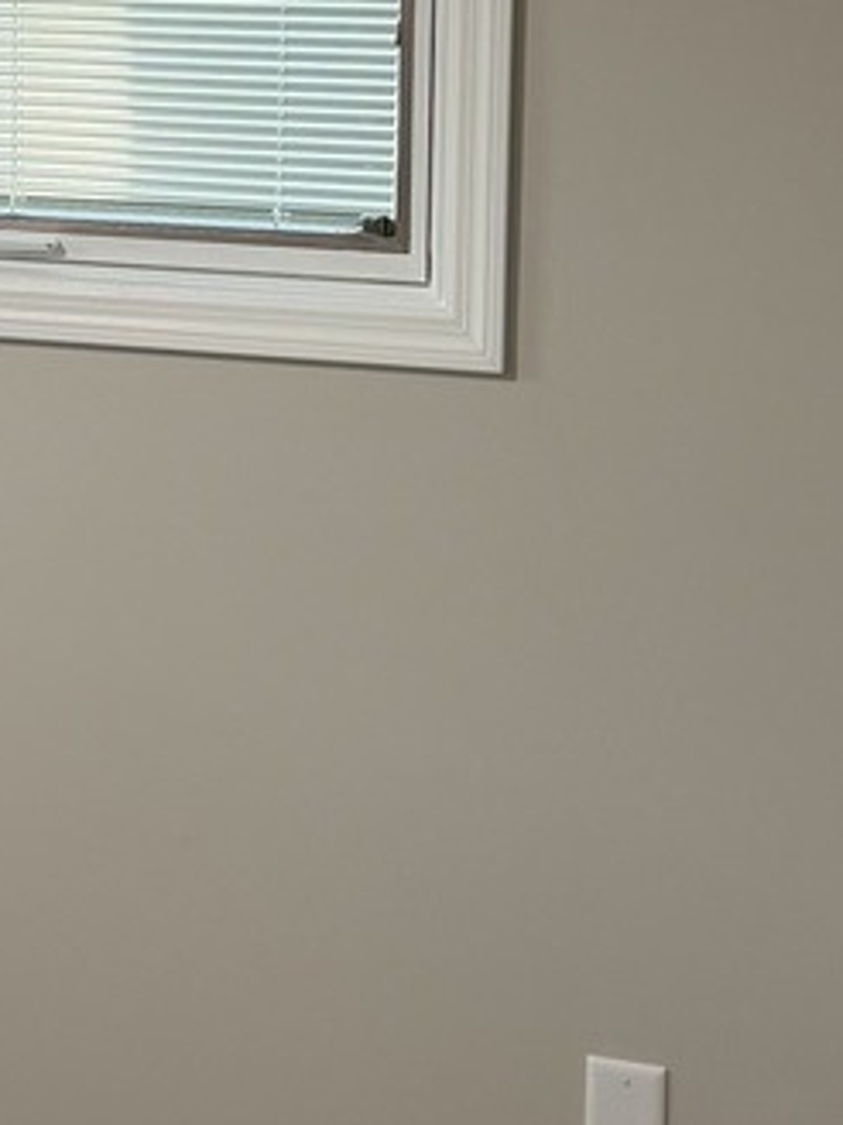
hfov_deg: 18.3
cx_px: 75
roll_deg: +1.3
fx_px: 2565
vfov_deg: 24.2
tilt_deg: -10.5
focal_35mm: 79
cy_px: 192
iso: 160
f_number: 1.78
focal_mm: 6.76
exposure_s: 1/120
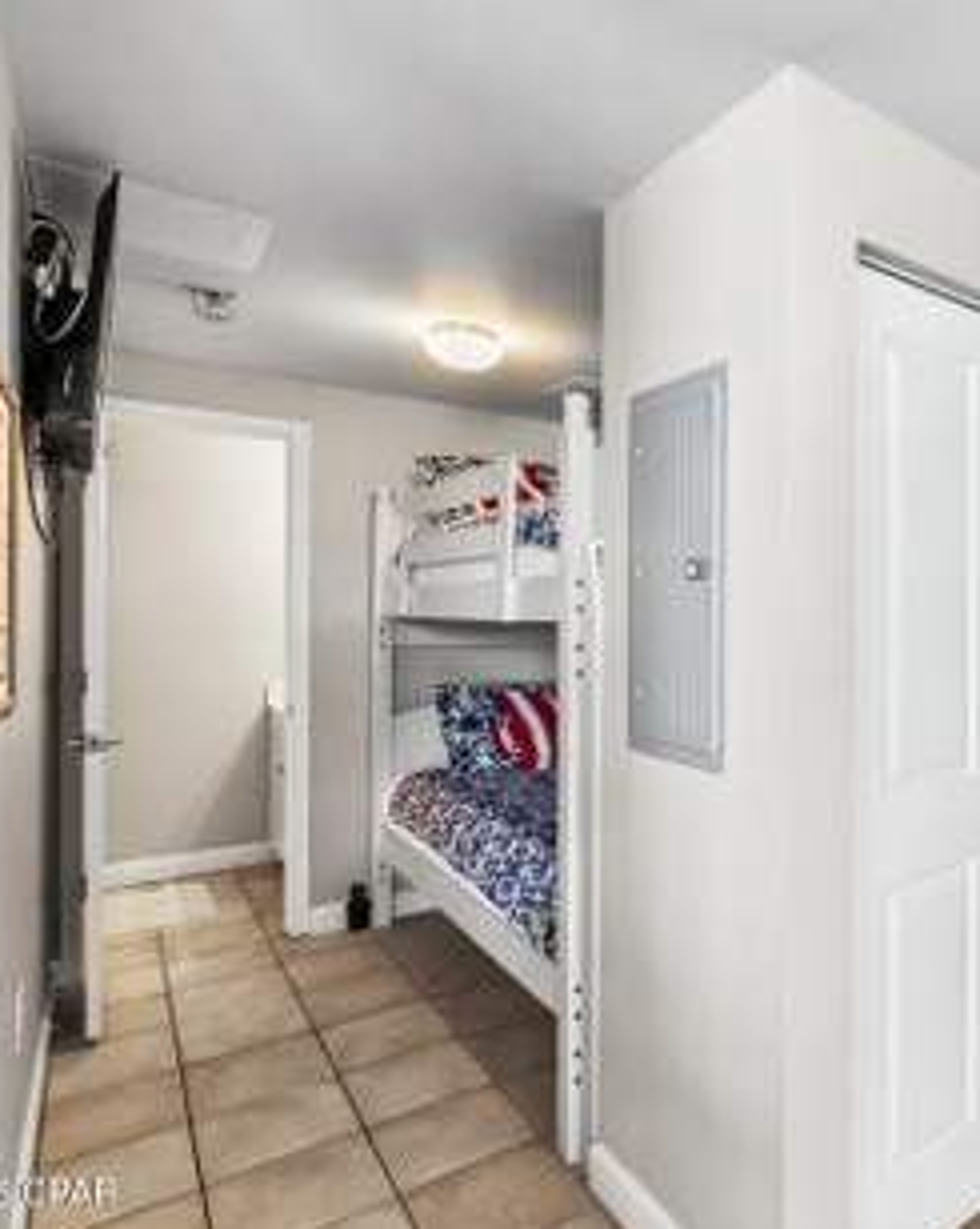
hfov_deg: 54.9
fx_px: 815
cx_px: 860
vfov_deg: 74.0
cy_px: 606
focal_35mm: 22
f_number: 9
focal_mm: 15.3
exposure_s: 1/60
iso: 12800
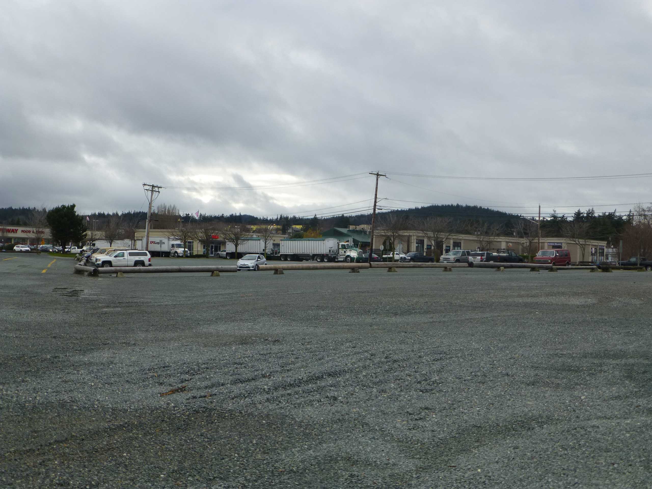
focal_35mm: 47
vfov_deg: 30.9
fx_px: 885
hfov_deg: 40.4
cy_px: 244
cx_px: 326
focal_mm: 8.5
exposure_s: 1/250
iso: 100
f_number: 4.2
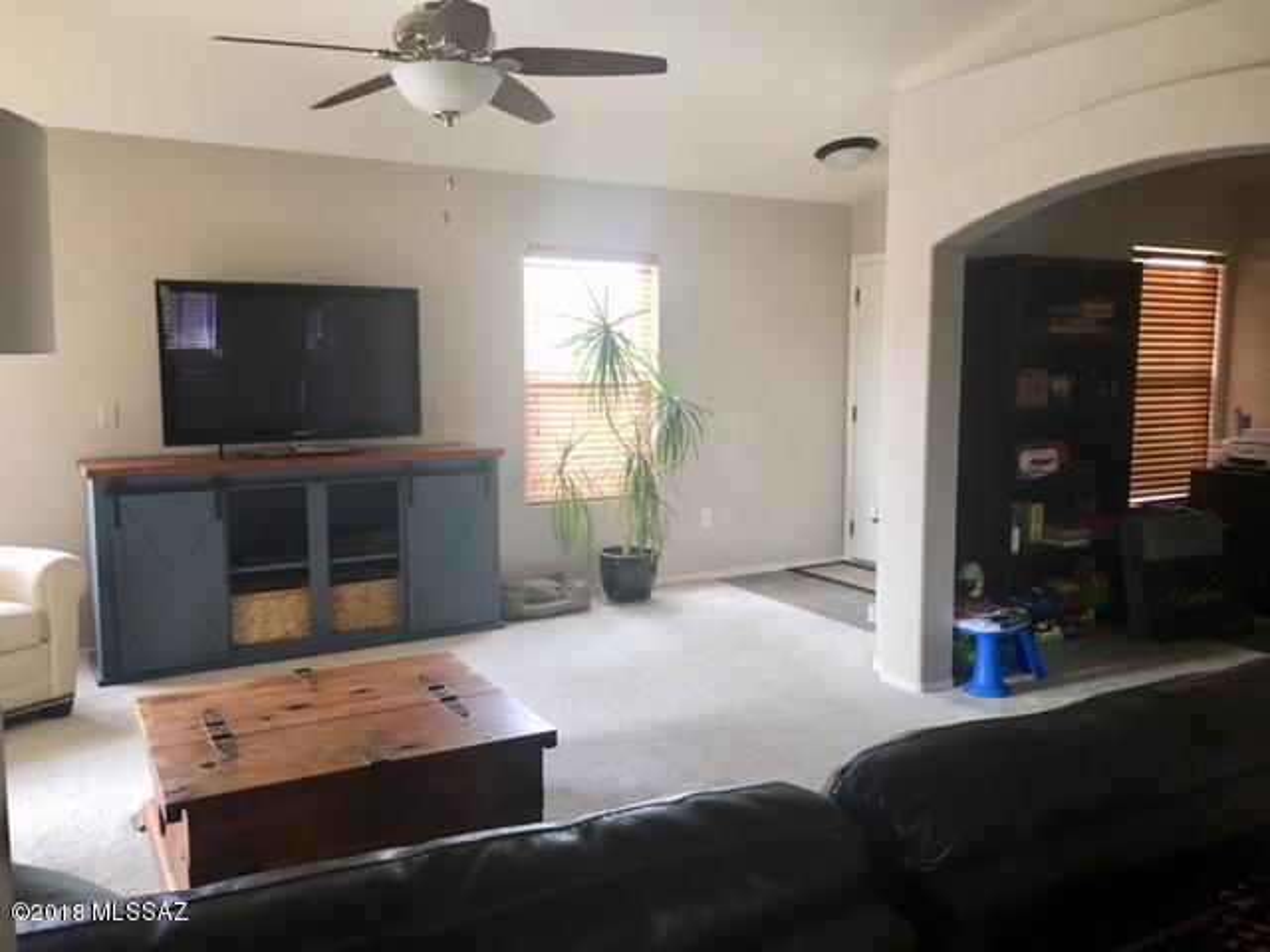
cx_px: 635
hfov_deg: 61.7
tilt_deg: -7.3
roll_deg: -0.3
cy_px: 476
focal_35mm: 29
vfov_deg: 48.2
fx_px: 1064
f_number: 2.2
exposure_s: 1/30
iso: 100
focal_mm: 4.15
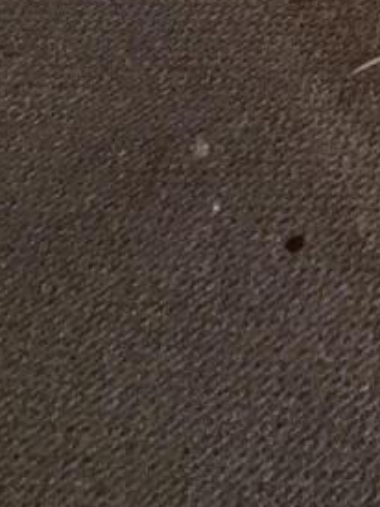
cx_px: 638
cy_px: -688
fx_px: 1494
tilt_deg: -19.9
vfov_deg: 13.9
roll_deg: +1.2
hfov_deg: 13.3
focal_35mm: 102
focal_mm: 2.22
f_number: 2.2
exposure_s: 1/100
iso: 100
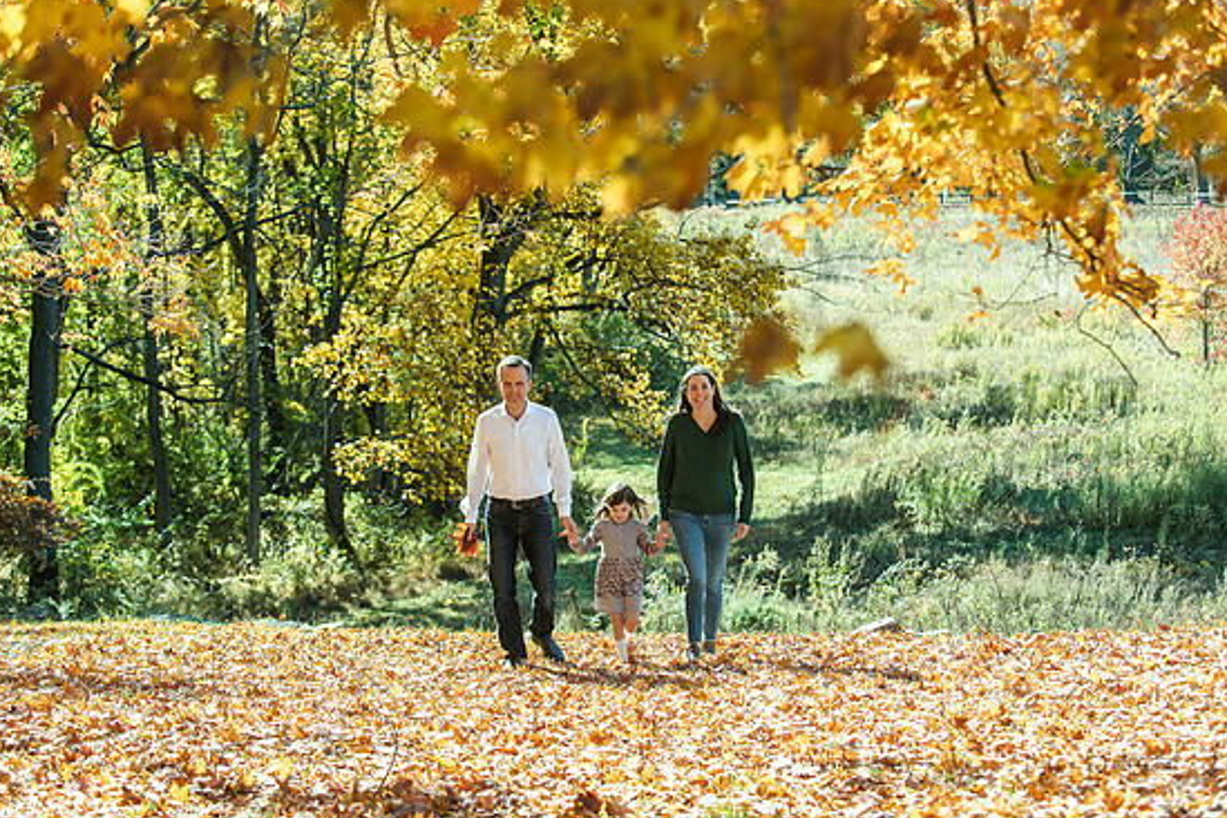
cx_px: 606
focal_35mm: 74
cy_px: 421
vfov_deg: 18.4
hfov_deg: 27.3
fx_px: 2522
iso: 500
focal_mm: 70
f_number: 4
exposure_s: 1/1600
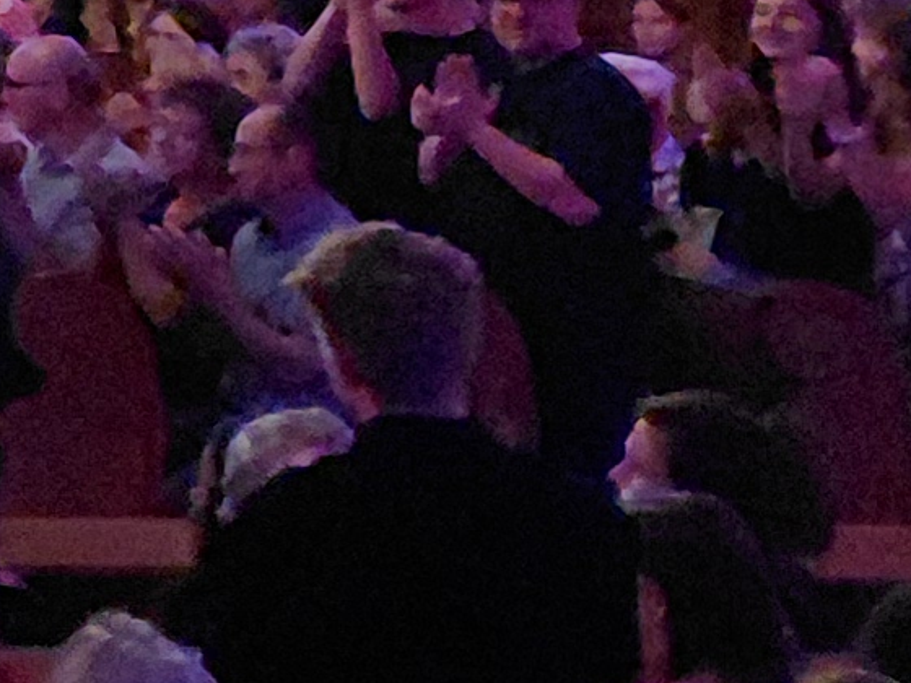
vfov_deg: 7.5
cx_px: -2382
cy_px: -1054
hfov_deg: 8.1
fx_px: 4790
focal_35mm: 182
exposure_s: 1/25
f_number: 1.8
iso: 640
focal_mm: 4.69
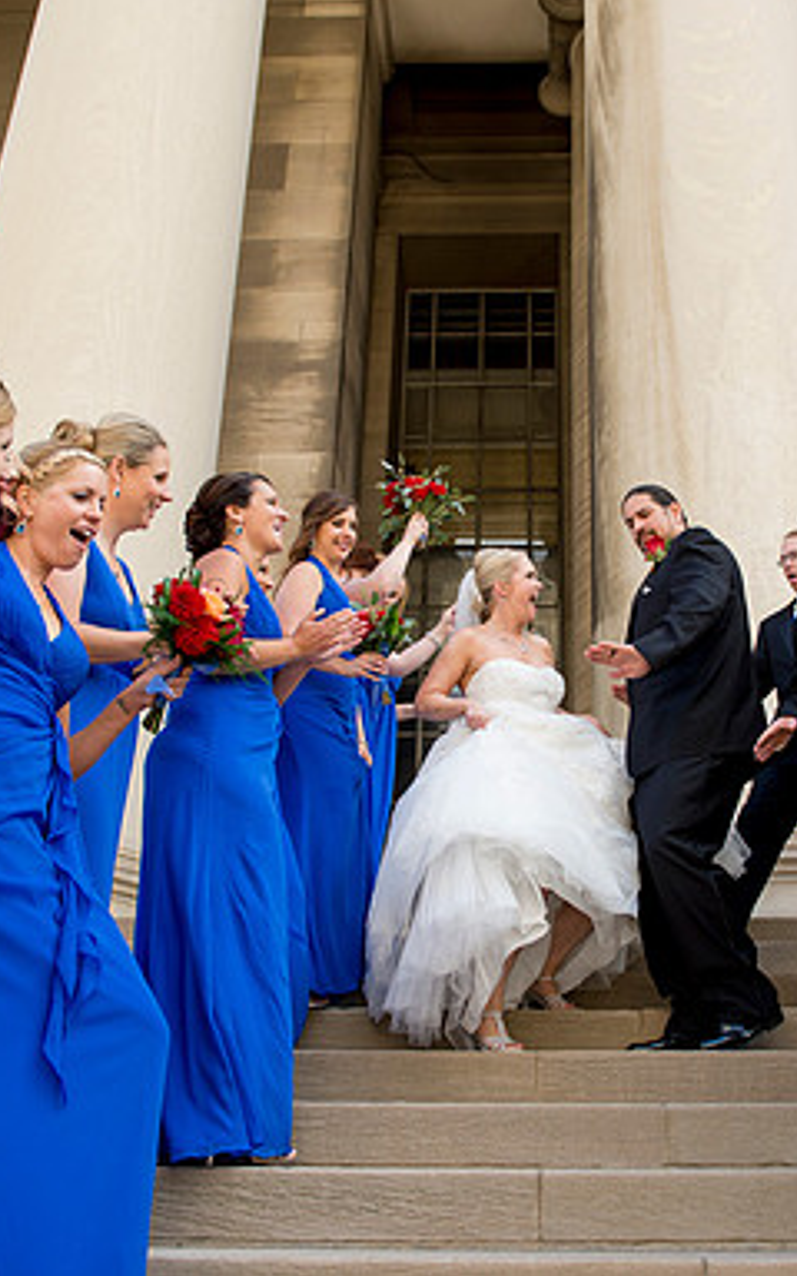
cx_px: 518
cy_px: 636
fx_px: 1286
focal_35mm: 37
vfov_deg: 52.7
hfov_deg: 34.2
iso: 320
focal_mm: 24
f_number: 3.5
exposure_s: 1/640
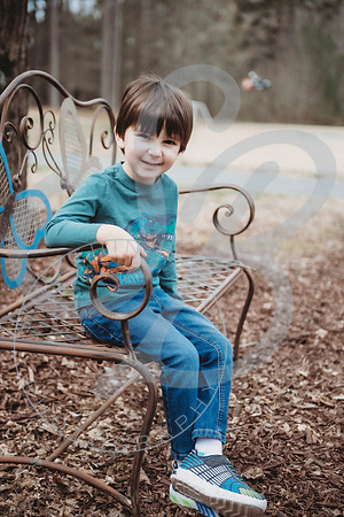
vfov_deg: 33.4
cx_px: 172
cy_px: 258
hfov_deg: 22.6
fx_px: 860
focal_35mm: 60
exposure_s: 1/500
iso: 100
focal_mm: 60
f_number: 2.8
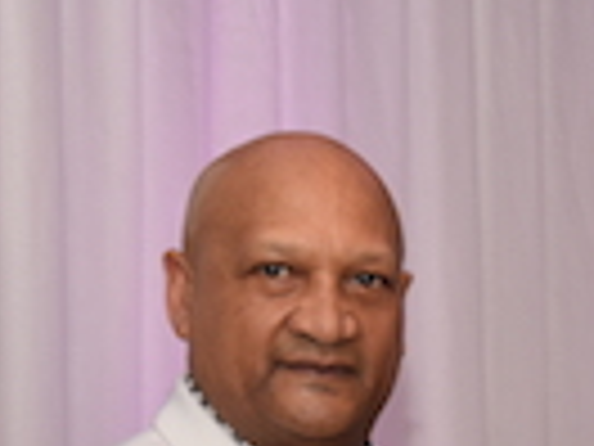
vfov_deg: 6.6
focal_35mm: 218
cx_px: 832
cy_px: 840
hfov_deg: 8.9
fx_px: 3741
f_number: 7.1
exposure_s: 1/60
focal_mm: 50
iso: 800
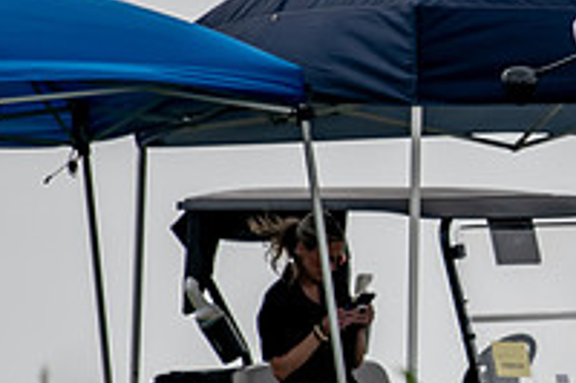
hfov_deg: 1.2
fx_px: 26474
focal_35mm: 1656
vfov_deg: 0.8
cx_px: 752
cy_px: 148
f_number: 5.6
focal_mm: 380
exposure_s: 1/2000
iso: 320
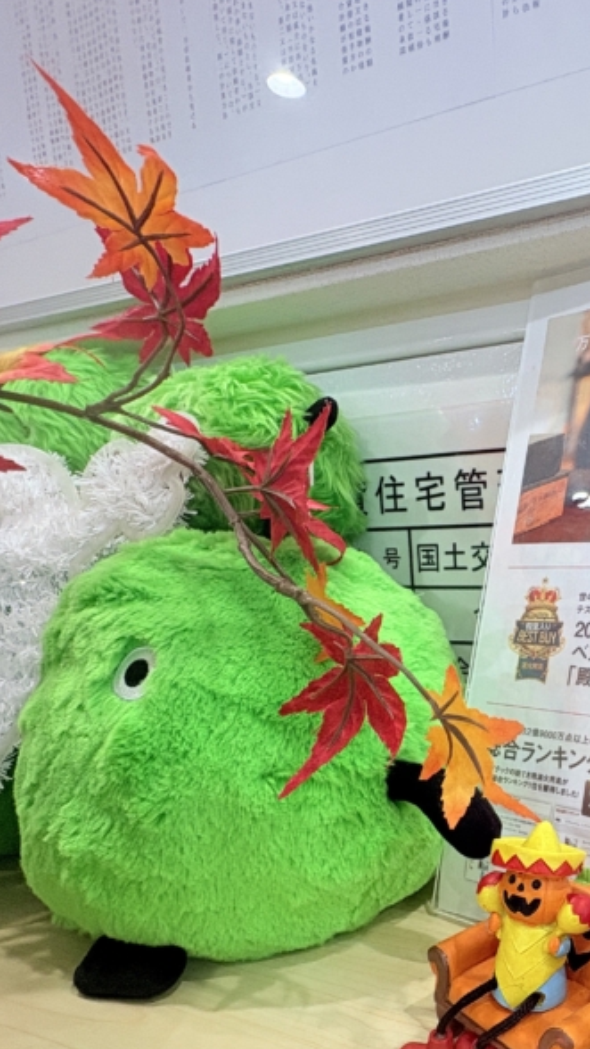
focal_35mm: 25
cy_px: 658
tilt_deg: -8.2
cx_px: 634
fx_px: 695
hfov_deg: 38.8
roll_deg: +0.9
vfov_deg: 72.8
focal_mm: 2.22
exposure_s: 1/100
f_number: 2.2
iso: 100
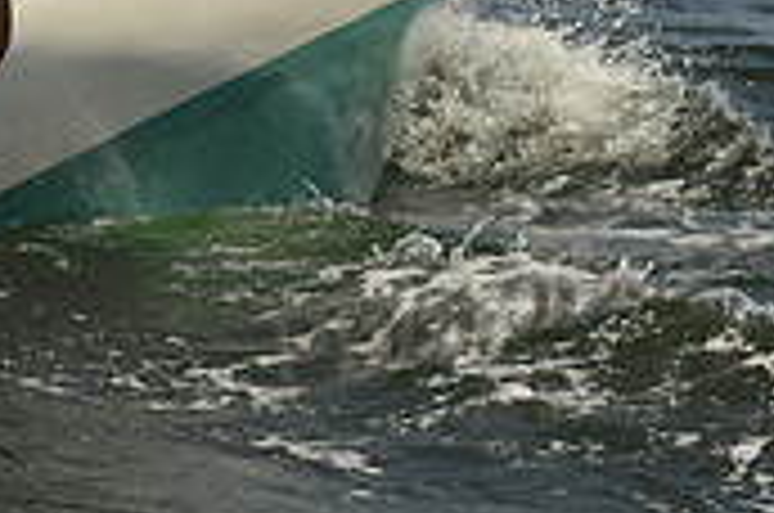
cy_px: -344
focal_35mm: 345
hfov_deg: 6.0
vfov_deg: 3.9
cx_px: 36
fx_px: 7404
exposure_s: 1/800
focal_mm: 102
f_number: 8
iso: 280
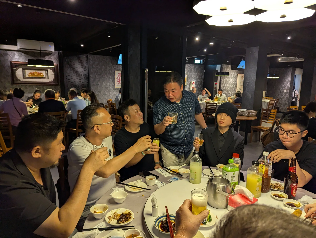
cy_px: 119
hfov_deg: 71.5
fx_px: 219
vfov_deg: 56.9
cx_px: 158
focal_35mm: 24
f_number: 1.85
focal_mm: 6.81
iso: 435
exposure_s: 1/164
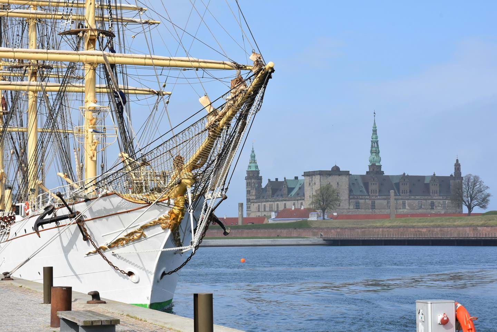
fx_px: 1077
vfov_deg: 17.5
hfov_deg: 26.0
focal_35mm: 78
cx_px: 248
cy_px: 166
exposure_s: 1/640
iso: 400
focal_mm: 52
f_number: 13
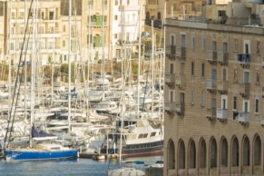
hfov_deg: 2.7
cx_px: -121
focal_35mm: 775
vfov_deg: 1.8
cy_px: 11
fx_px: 5683
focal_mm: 220
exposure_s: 1/500
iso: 200
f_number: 8
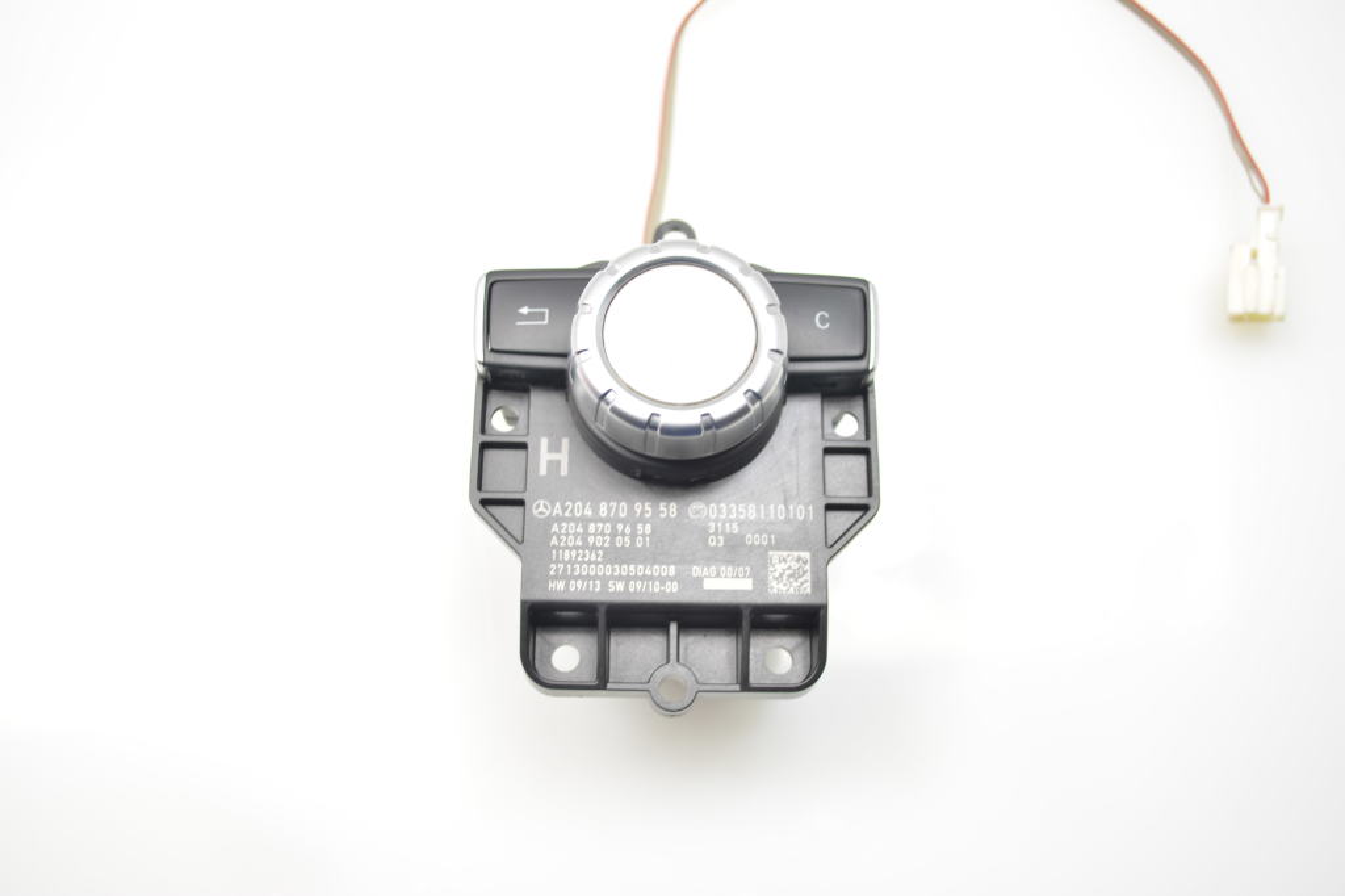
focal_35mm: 36
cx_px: 672
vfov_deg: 36.8
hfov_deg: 53.1
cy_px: 448
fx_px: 1344
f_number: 4
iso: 100
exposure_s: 1/25
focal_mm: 24
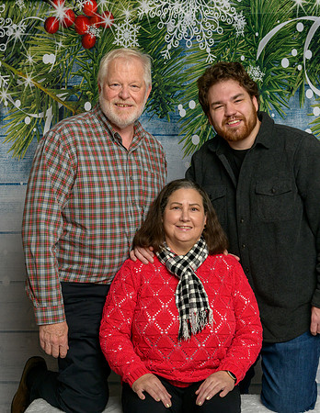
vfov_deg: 33.5
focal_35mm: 57
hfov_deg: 26.2
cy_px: 196
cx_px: 161
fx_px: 687
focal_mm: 38
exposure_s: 1/125
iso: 400
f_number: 10
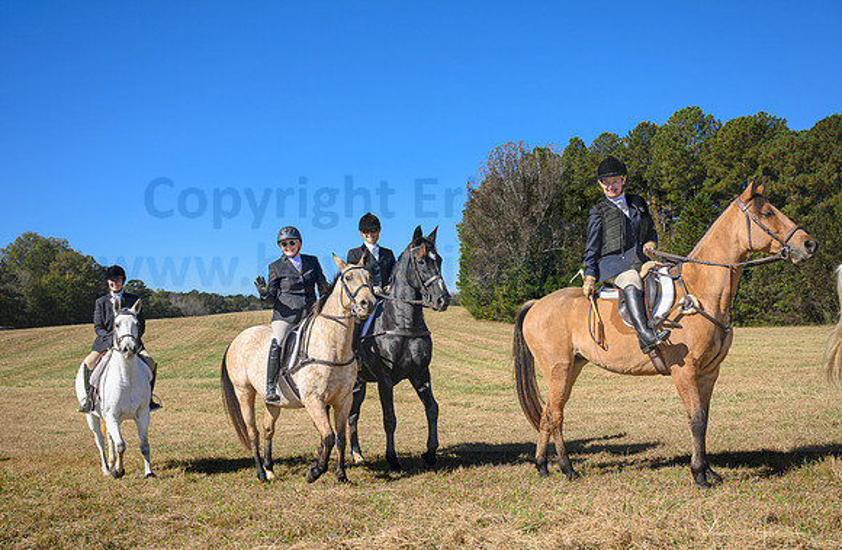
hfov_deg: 50.7
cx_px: 409
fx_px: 889
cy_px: 288
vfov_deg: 34.4
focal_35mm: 38
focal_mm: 37
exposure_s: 1/500
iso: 64
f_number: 4
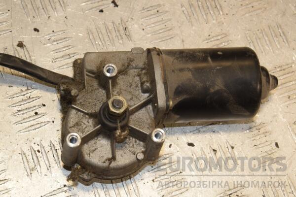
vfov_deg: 14.7
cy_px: 98
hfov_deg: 21.9
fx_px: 765
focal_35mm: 93
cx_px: 148
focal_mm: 62
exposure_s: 1/200
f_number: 9
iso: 800
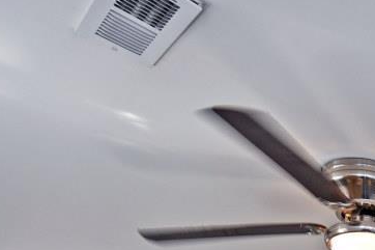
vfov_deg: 17.6
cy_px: 482
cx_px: 568
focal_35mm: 58
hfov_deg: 25.5
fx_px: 604
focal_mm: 14
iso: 200
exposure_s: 1/60
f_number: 4
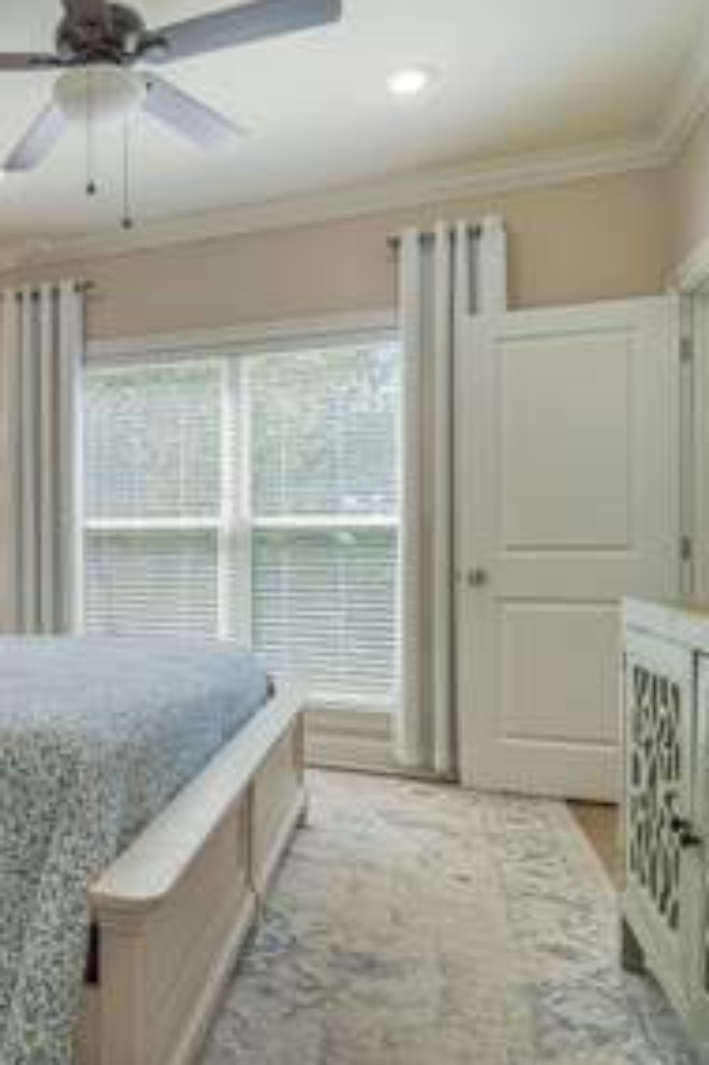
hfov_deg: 41.5
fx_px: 823
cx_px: 26
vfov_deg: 65.6
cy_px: 589
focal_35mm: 28
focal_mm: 16.5
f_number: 4
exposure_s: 1/30
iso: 800
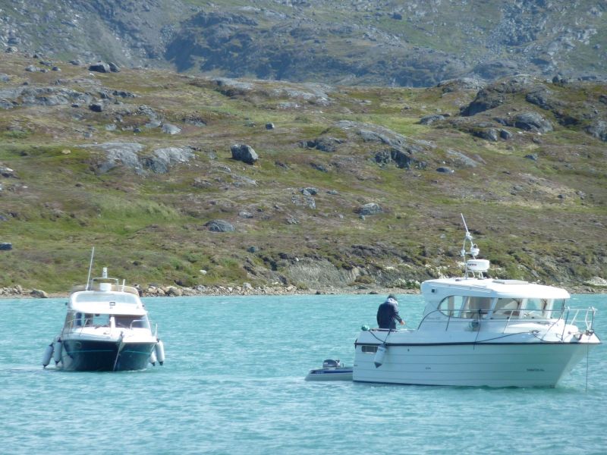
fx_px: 5261
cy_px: 228
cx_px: 304
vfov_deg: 5.0
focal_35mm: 300
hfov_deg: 6.6
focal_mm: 49.2
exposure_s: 1/250
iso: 80
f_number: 4.9
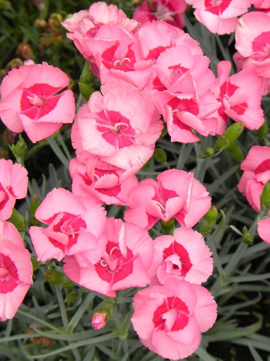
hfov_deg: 6.0
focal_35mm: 247
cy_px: 180
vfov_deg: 8.0
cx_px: 135
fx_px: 2569
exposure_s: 1/160
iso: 160
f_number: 5
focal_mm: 44
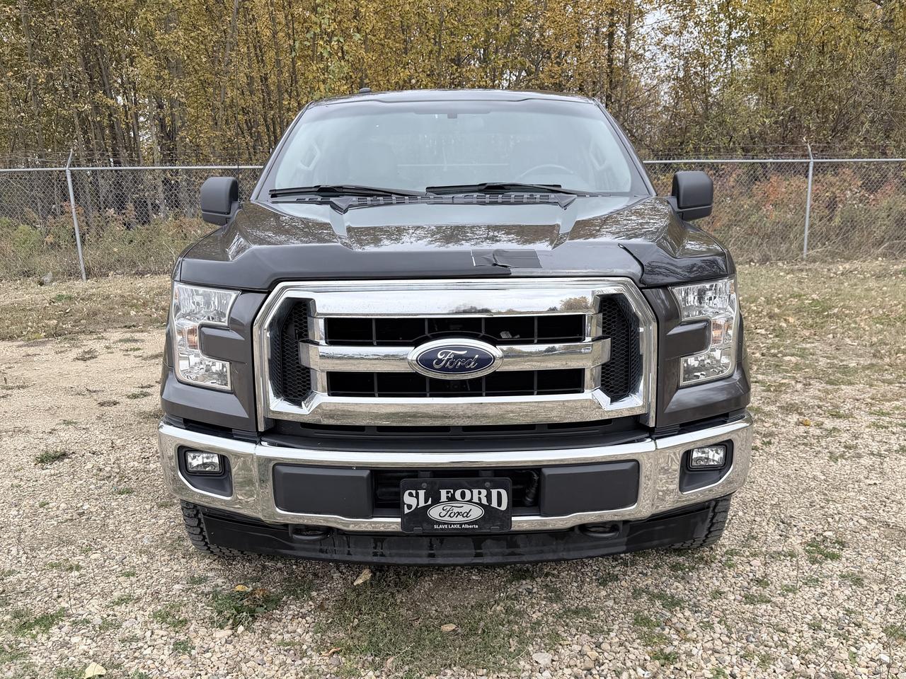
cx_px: 453
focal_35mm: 24
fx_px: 628
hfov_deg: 71.6
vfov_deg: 56.8
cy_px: 340
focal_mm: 6.76
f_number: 1.78
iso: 80
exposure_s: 1/840
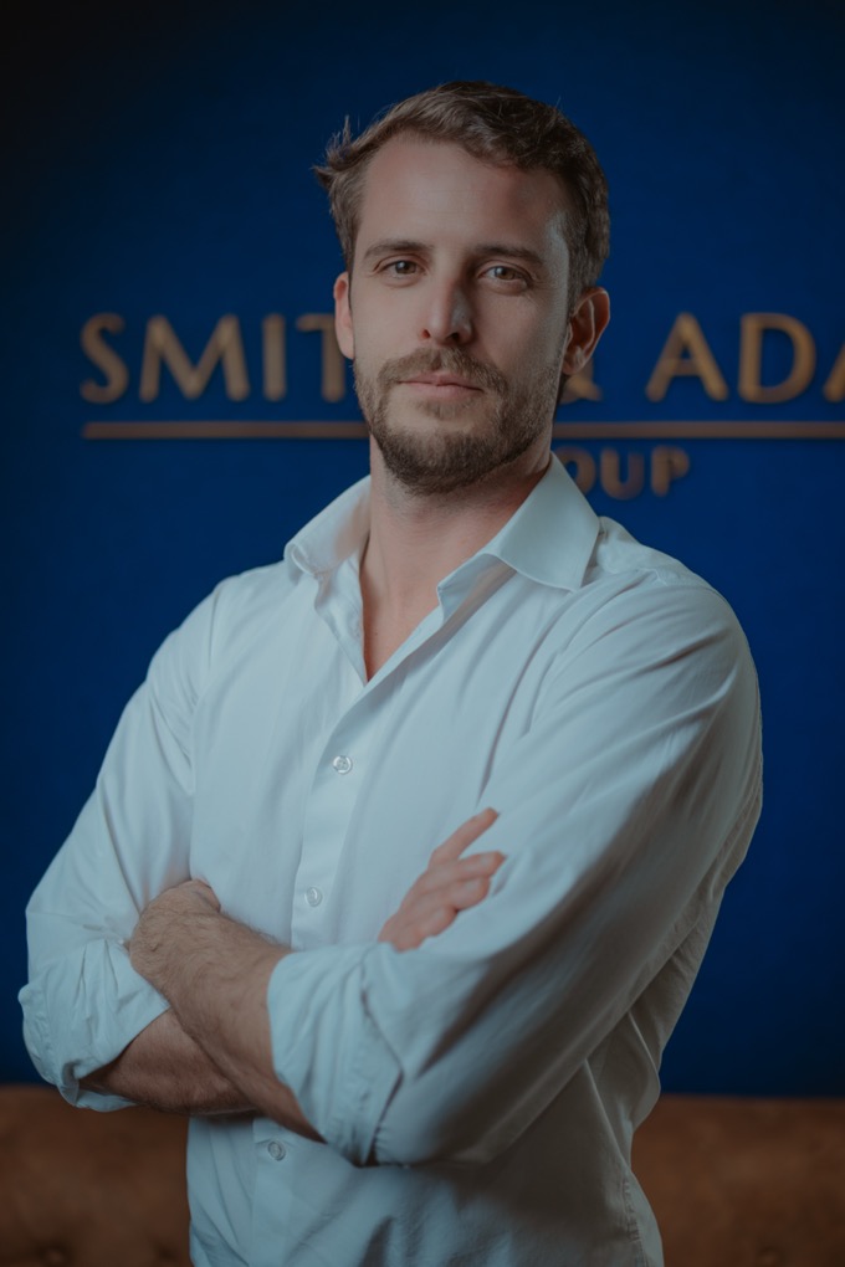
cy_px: 634
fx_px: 1584
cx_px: 422
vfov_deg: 43.6
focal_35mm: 45
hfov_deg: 29.9
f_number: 1.8
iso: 100
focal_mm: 45
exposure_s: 1/200
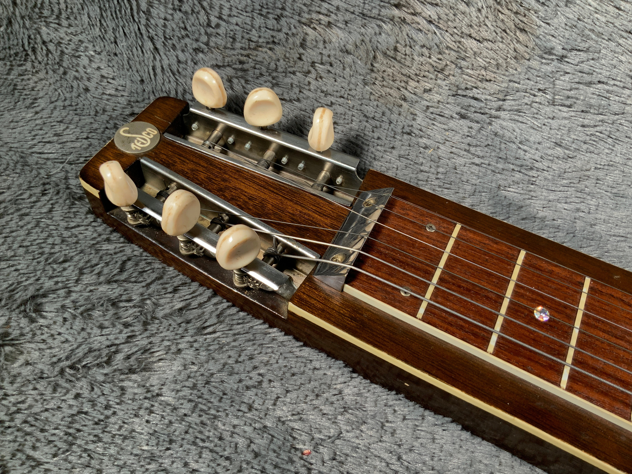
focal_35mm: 29
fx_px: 529
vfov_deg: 48.2
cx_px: 316
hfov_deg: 61.7
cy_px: 237
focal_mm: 3
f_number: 1.8
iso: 50
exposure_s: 1/104
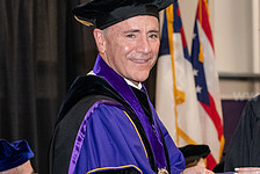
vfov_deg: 7.6
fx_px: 1309
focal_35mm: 181
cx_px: 180
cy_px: 120
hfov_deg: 11.3
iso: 2500
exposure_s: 1/200
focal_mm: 70
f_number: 5
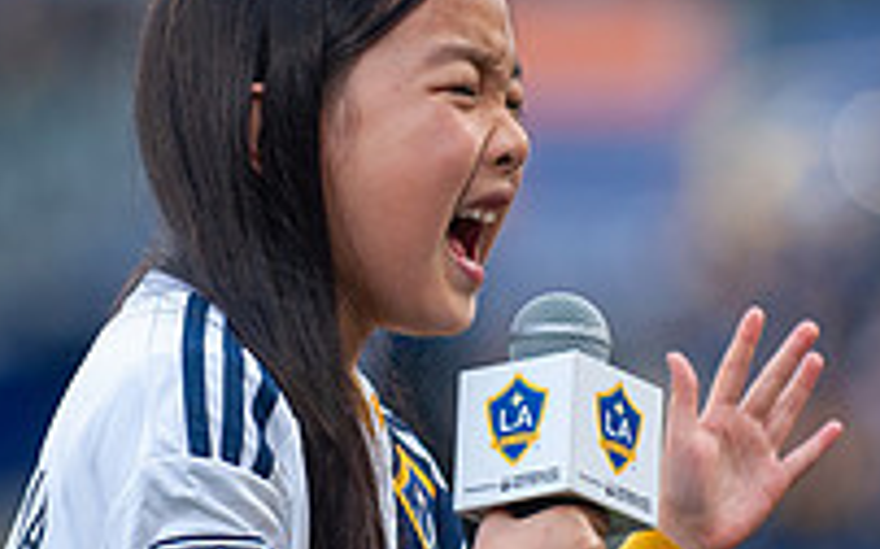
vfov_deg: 2.2
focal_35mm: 586
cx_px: 410
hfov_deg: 3.6
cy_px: 322
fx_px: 14046
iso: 640
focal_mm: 200
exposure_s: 1/640
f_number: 2.8
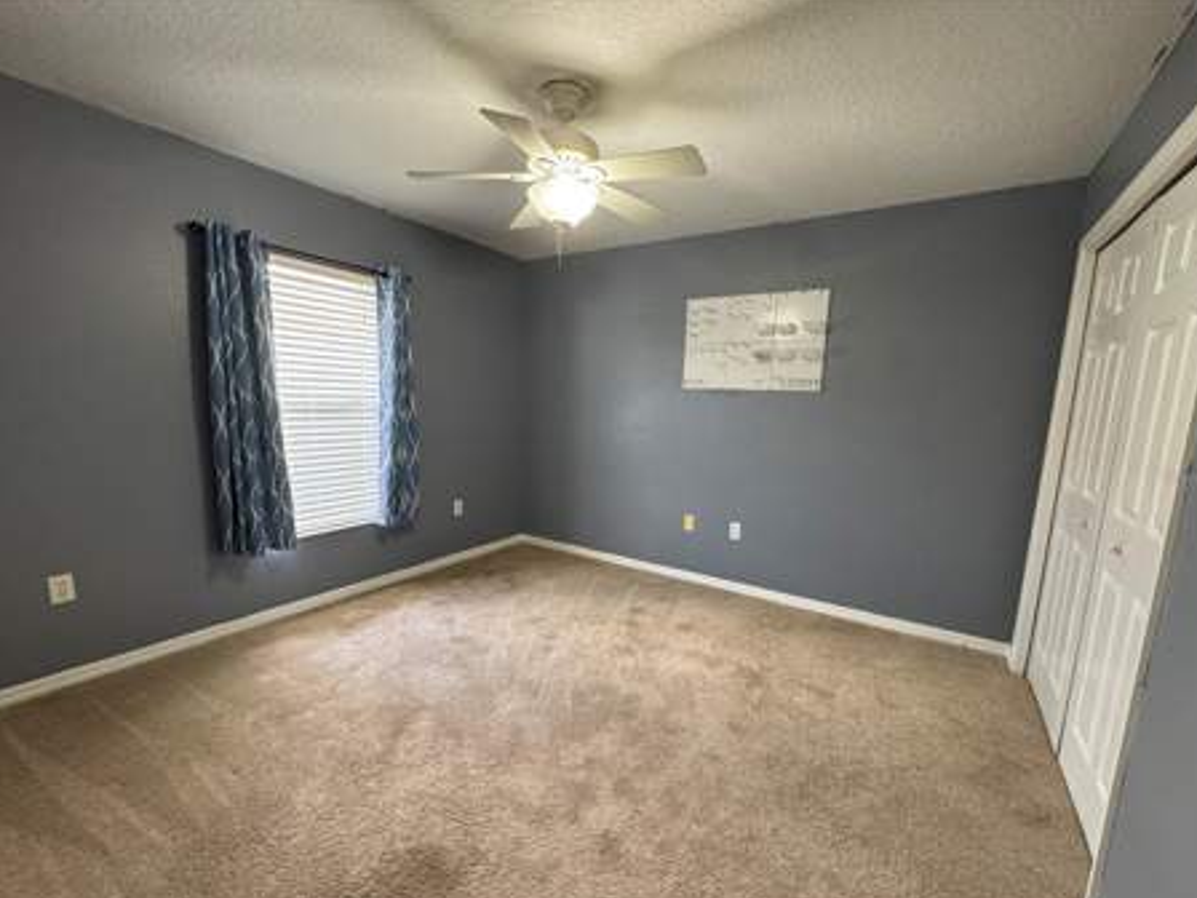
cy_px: 476
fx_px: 519
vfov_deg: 81.7
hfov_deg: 98.2
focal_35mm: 15
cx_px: 596
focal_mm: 2.22
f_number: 2.2
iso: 250
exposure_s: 1/60
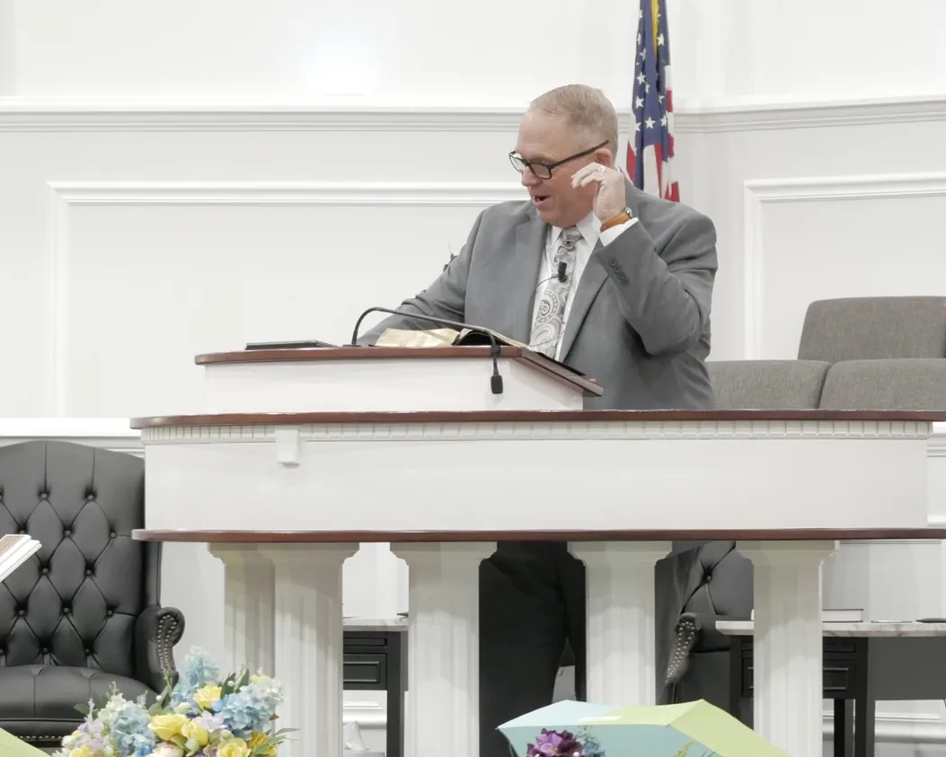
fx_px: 4257
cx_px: 540
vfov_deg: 10.2
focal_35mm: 152
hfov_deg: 12.7
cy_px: 458
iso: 640
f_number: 2.8
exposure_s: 1/100
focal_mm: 41
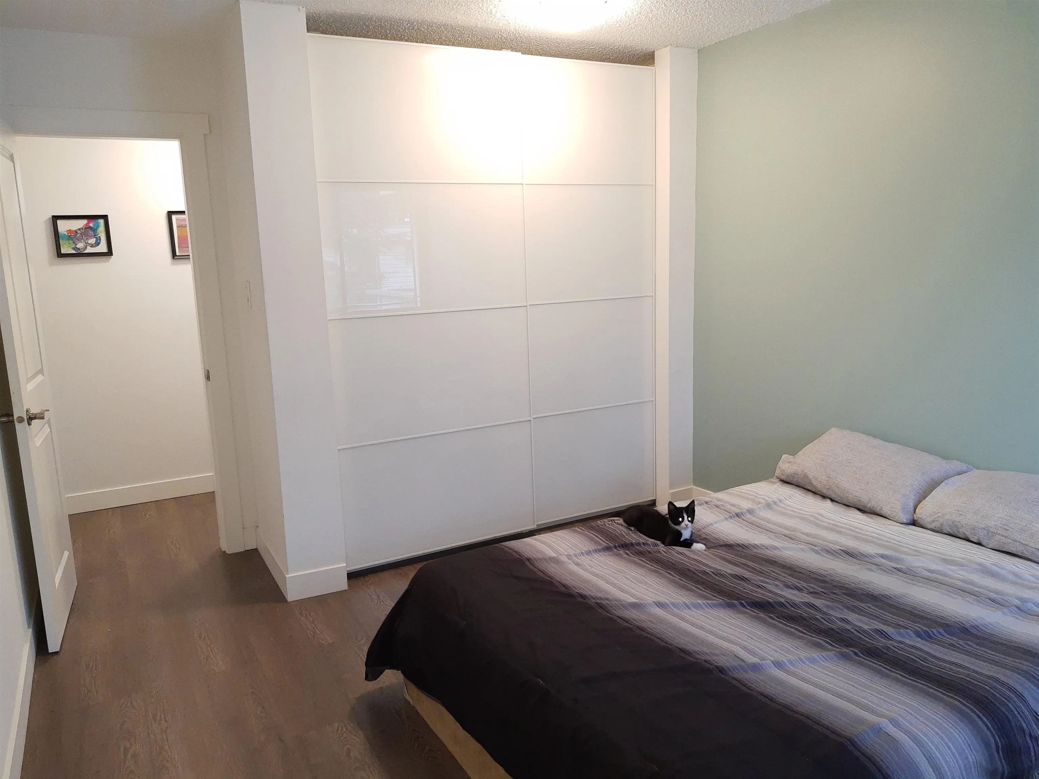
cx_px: 520
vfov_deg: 53.1
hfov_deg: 67.3
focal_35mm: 26
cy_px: 390
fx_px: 780
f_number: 1.7
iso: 157
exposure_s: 1/50
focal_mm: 4.75
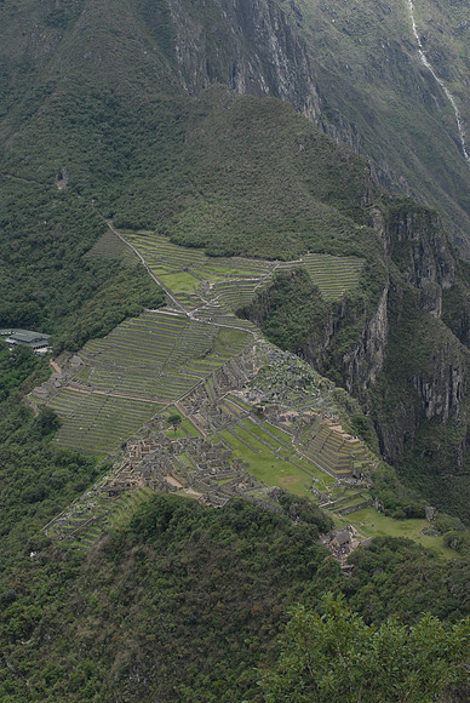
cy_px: 352
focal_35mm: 60
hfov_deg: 22.7
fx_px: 1172
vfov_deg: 33.4
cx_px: 235
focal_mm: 40
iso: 100
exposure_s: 1/160
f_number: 6.3
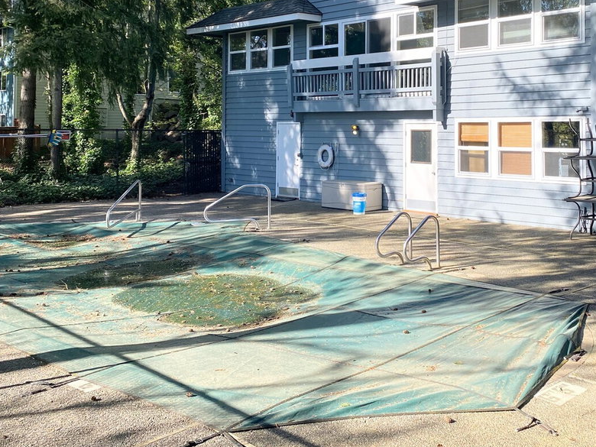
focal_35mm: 40
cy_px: 110
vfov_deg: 35.1
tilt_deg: +0.8
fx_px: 689
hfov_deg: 46.2
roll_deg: -0.4
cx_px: 391
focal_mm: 4.25
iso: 32
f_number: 1.8
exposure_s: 1/728
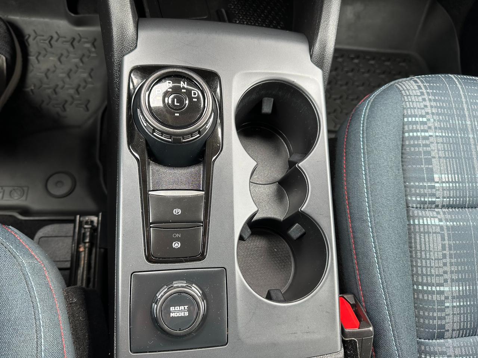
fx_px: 331
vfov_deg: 56.8
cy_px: 179
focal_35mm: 24
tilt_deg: -66.3
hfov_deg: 71.6
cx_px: 239
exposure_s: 1/102
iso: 100
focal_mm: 6.86
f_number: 1.78
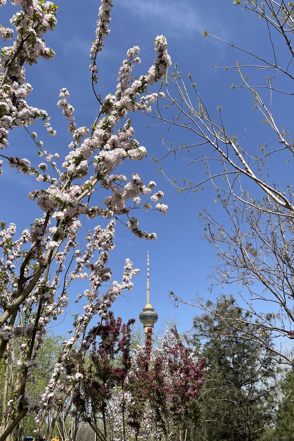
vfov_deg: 65.5
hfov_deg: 46.4
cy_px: 214
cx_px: 149
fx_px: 343
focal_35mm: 28
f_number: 1.6
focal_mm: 4.2
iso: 32
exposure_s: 1/3509
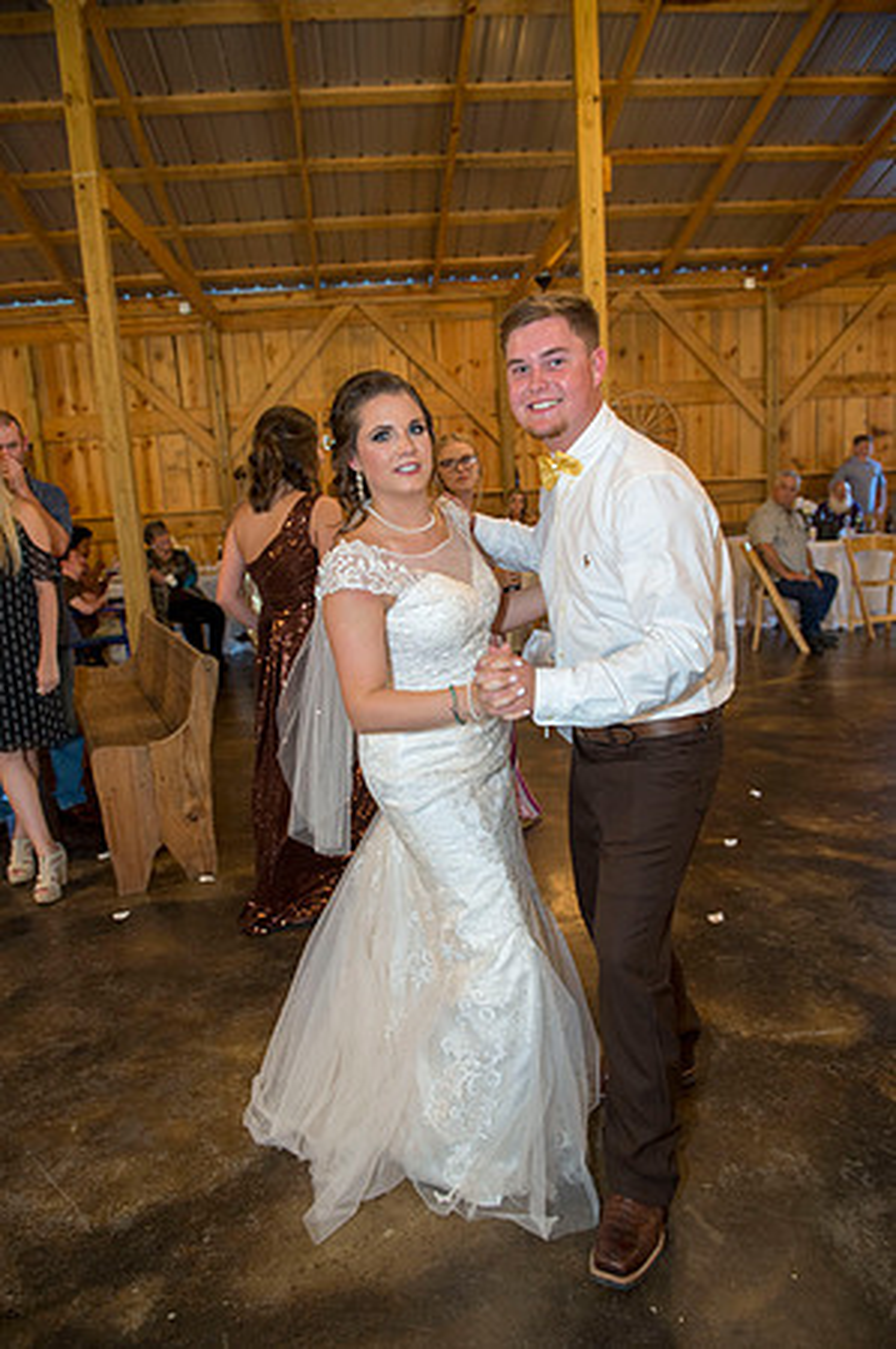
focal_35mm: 24
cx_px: 448
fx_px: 898
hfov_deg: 53.0
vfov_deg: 73.8
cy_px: 674
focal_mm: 24
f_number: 4
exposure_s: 1/125
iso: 1600
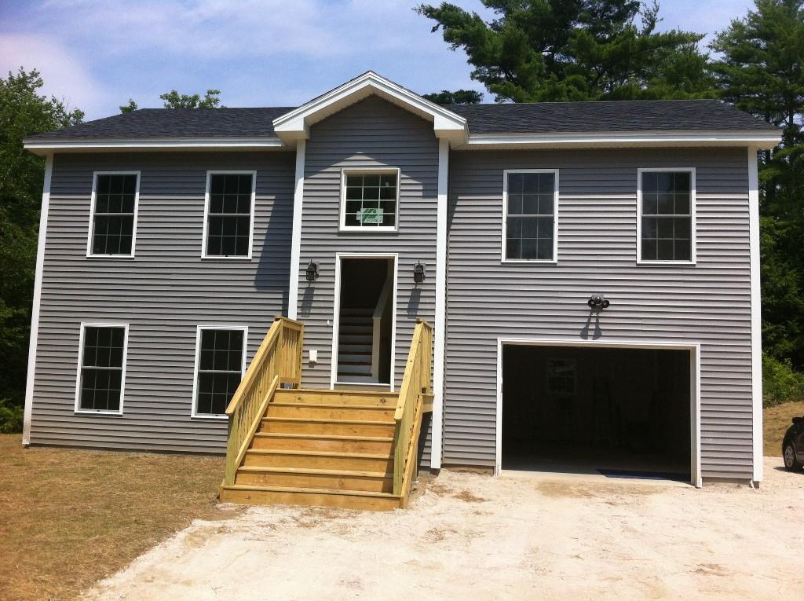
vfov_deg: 40.6
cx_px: 402
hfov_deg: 52.7
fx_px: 812
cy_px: 300
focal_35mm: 35
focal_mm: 3.85
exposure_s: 1/1901
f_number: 2.8
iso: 80
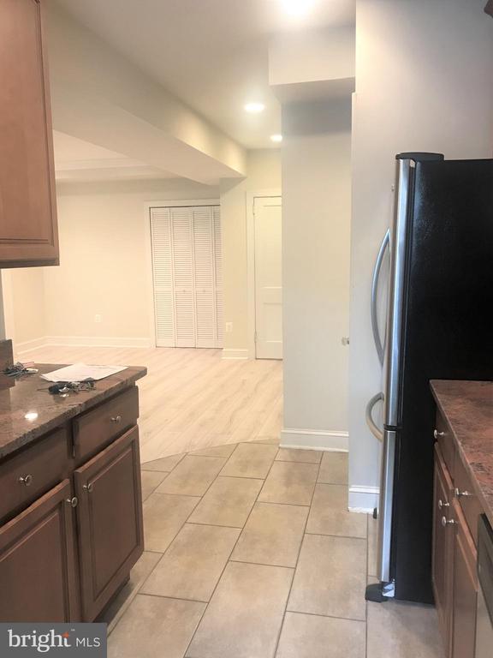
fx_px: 532
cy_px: 329
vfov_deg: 63.4
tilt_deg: -7.2
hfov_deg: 49.7
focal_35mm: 28
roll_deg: +0.9
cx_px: 246
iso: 50
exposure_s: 1/15
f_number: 1.8
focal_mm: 3.99
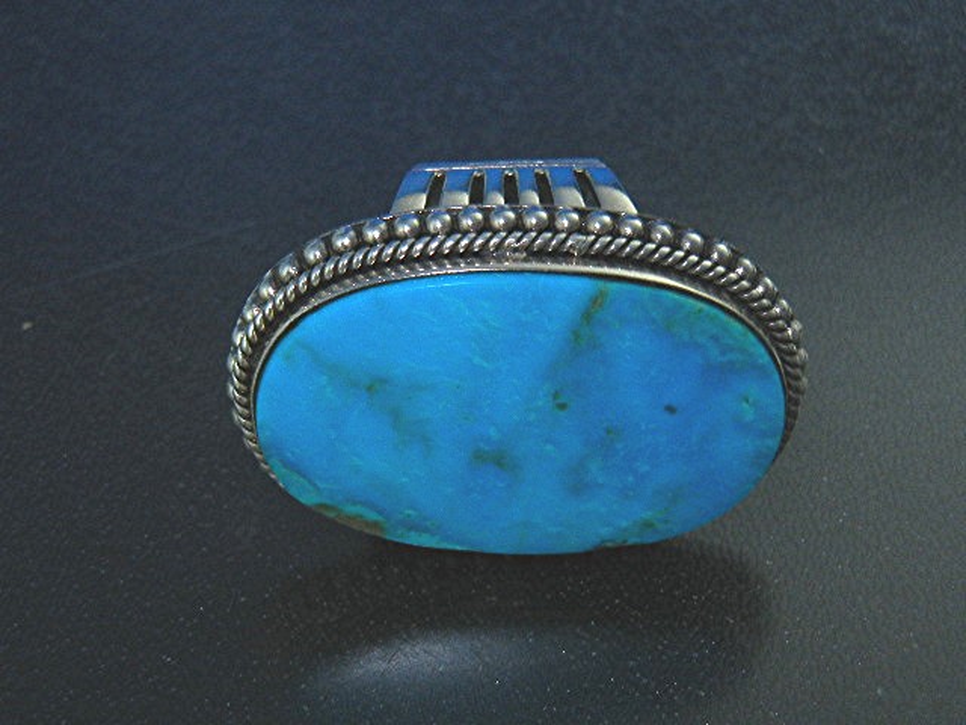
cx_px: 483
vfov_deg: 16.6
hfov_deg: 22.0
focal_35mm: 89
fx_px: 2484
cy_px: 362
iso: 400
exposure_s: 1/30
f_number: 8.8
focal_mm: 16
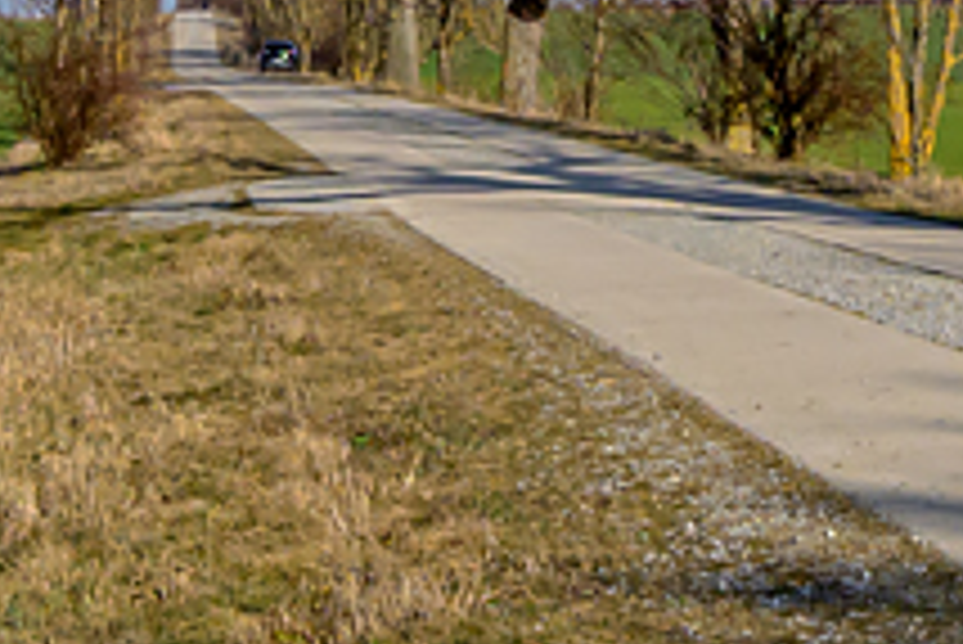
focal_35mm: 177
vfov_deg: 7.3
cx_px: 1233
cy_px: -946
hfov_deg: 11.3
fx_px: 4733
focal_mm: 21
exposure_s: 1/2000
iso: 400
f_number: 8
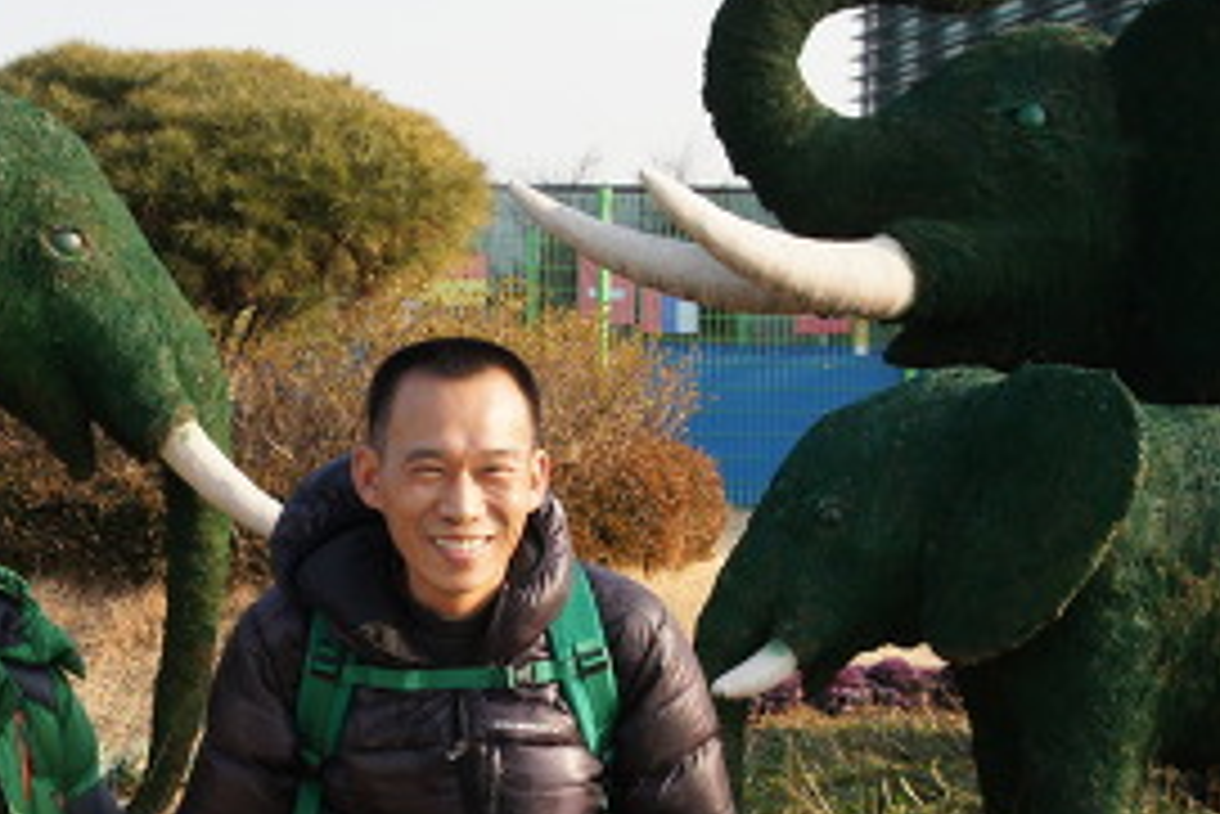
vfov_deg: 17.6
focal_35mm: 77
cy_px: 623
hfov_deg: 26.0
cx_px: 302
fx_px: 2611
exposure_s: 1/2000
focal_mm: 24
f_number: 4
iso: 800
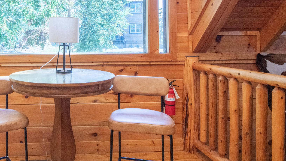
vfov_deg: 36.4
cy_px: 31
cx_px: 66
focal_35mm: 31
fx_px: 235
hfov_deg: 58.8
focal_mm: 16
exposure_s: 1/250
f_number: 9
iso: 500
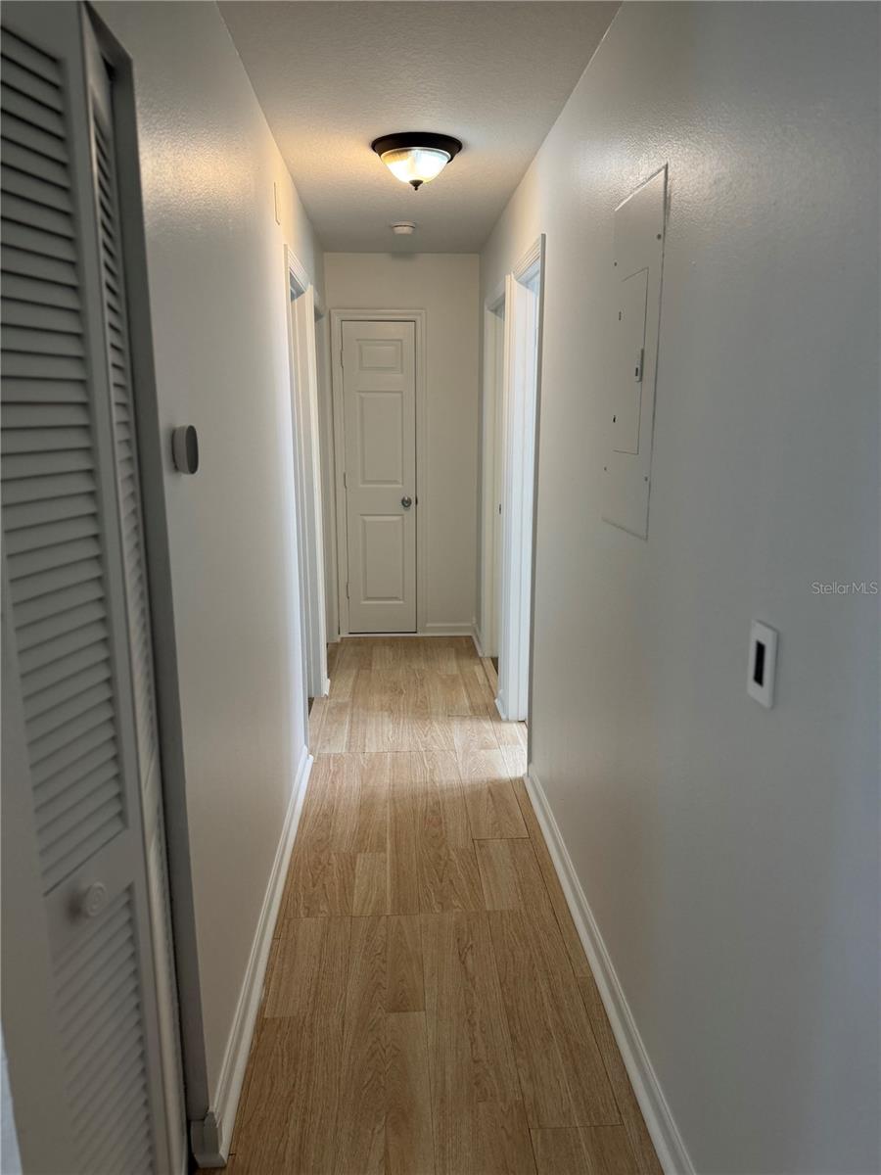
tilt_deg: -10.5
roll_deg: +0.0
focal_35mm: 24
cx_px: 440
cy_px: 588
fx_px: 814
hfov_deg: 56.8
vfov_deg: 71.6
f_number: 1.78
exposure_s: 1/62
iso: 200
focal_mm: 6.76
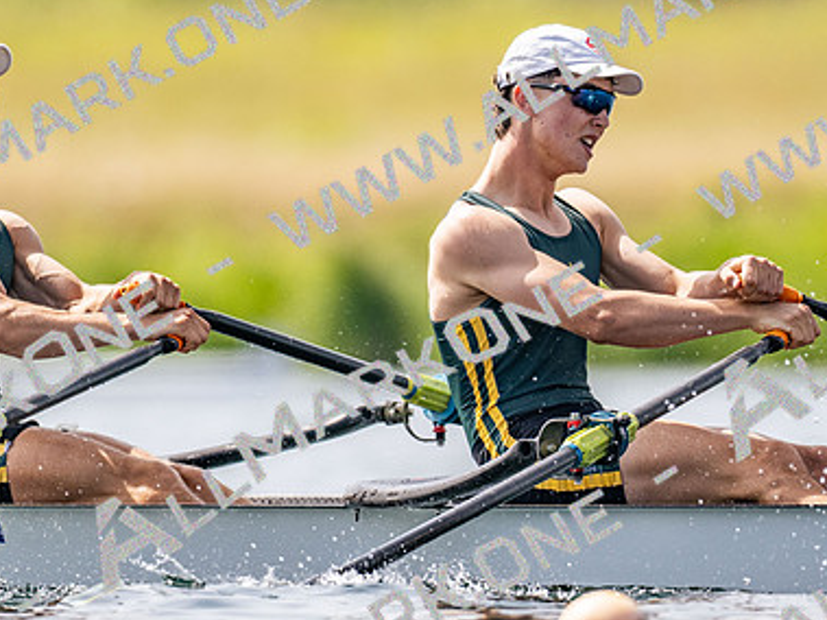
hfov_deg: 1.5
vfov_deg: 1.1
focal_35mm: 1324
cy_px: 255
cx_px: 537
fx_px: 31621
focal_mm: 600
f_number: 4
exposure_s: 1/2500
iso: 220
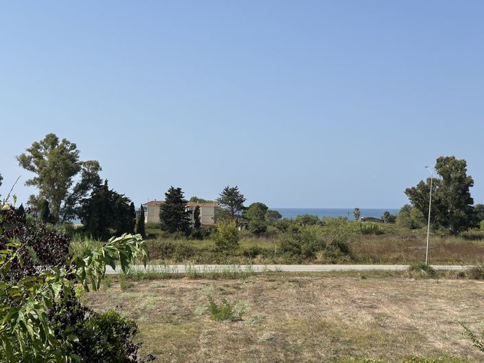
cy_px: 182
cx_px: 242
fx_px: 671
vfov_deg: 30.2
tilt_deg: +2.4
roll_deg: +0.2
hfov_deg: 39.7
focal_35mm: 48
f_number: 1.78
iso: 64
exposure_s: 1/5556
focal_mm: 6.86
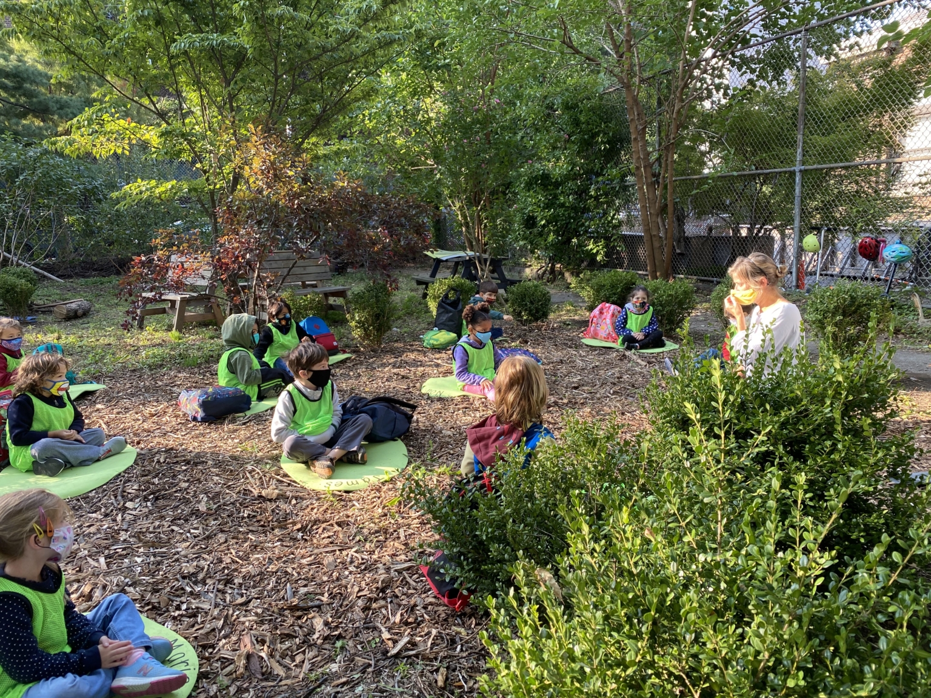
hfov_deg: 67.3
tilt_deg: -10.5
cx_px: 466
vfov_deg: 53.1
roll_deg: +1.9
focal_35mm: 26
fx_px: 699
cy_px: 349
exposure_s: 1/126
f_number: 1.8
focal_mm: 4.25
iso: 32
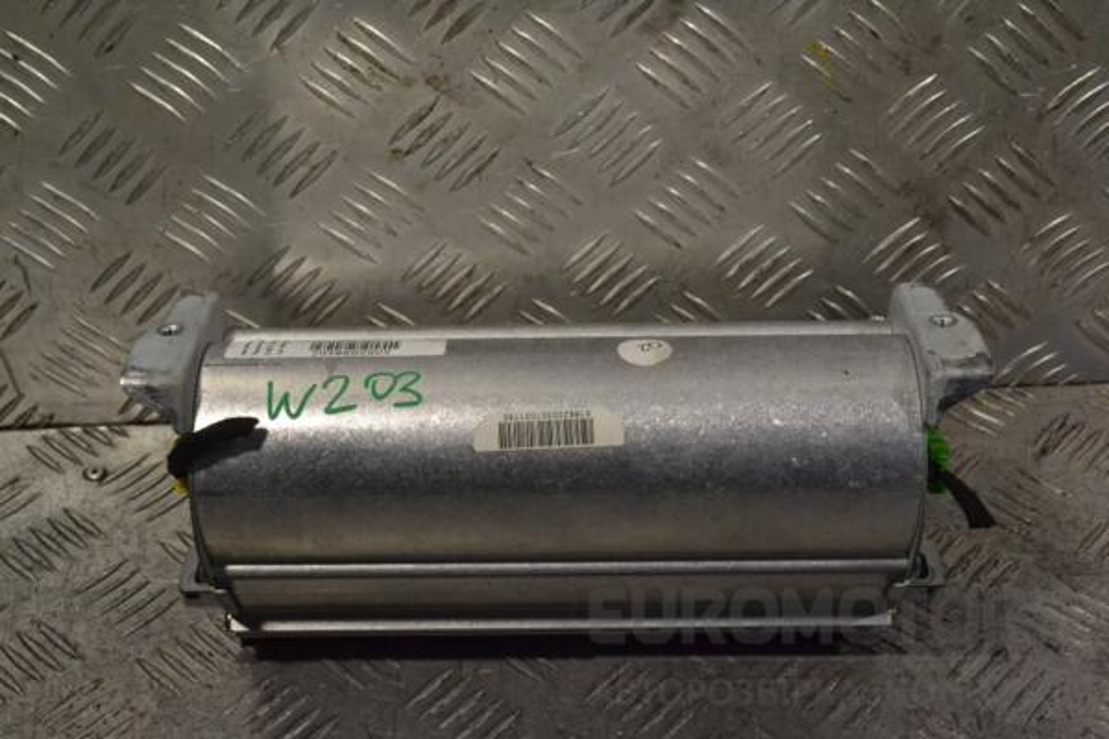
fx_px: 1663
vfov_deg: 25.1
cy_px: 370
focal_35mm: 54
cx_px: 554
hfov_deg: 36.9
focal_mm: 36
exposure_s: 1/500
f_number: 11
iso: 3200
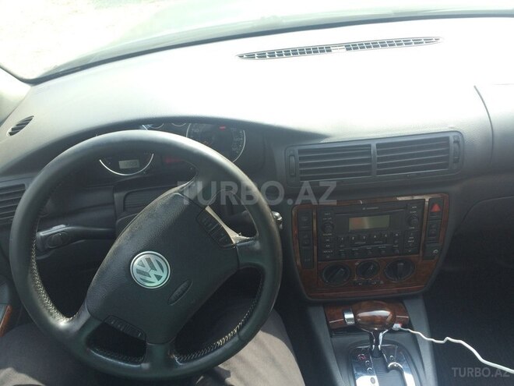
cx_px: 257
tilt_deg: -37.4
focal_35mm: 29
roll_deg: +2.6
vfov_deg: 48.2
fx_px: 431
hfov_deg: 61.7
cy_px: 193
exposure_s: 1/247
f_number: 2.2
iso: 32
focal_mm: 4.15
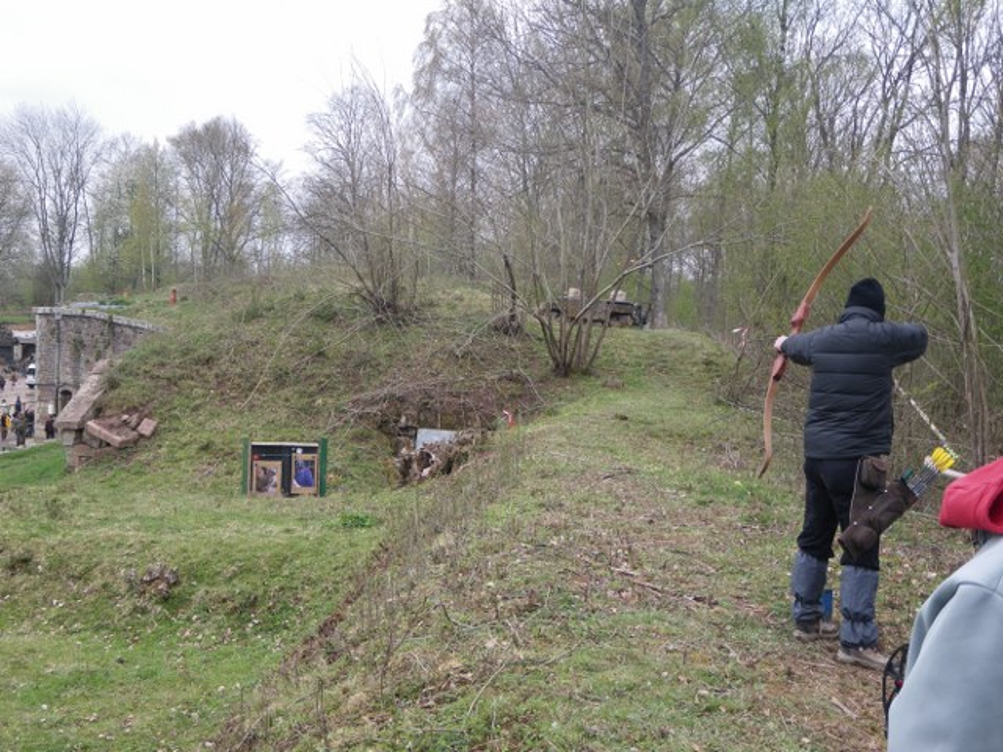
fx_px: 1217
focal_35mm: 42
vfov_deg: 34.3
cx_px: 502
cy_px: 376
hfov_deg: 44.8
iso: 64
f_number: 4.2
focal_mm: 7.5
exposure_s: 1/160
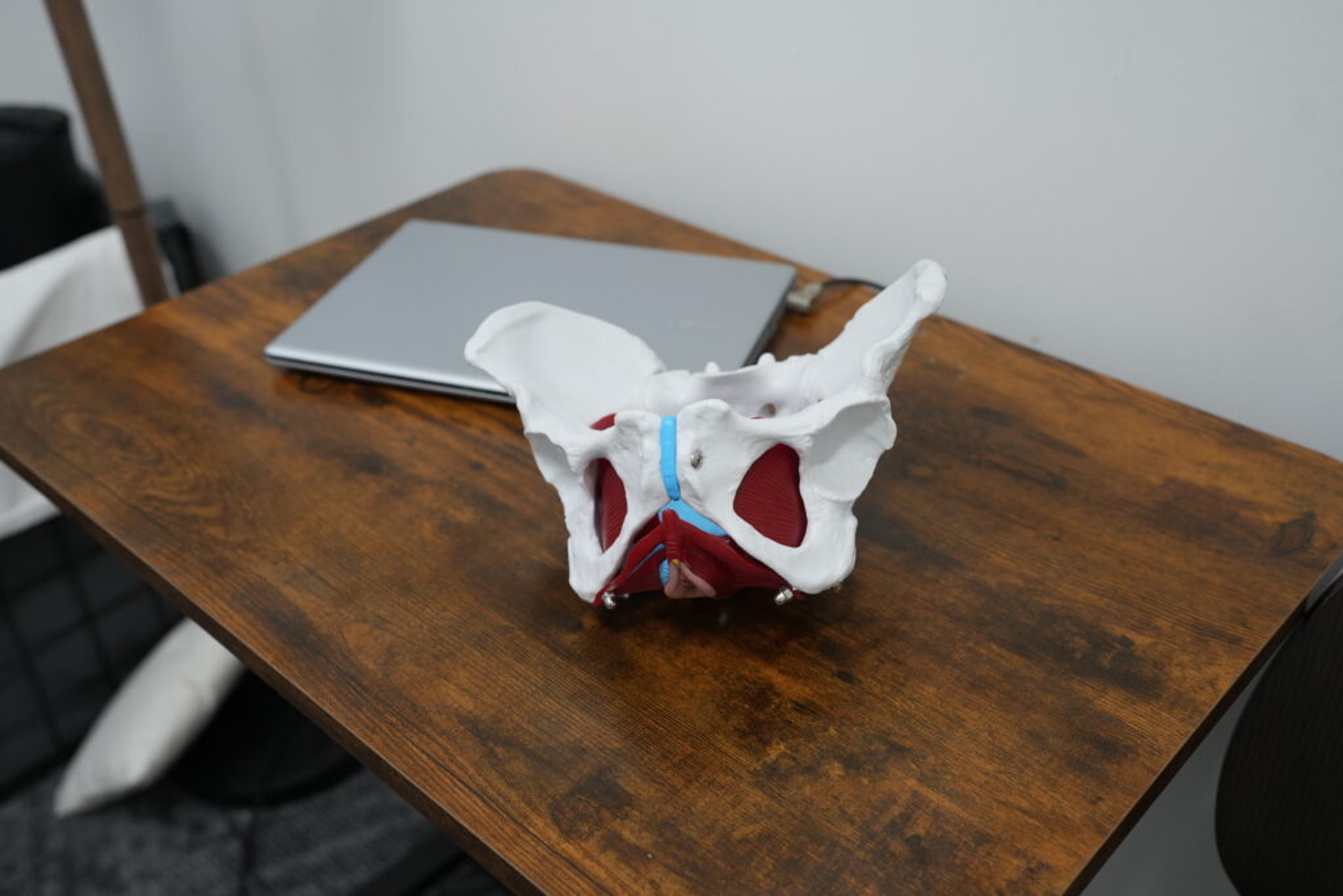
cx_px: 672
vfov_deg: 37.9
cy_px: 448
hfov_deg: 54.4
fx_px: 1306
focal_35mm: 35
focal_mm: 35
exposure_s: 1/160
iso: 640
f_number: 4
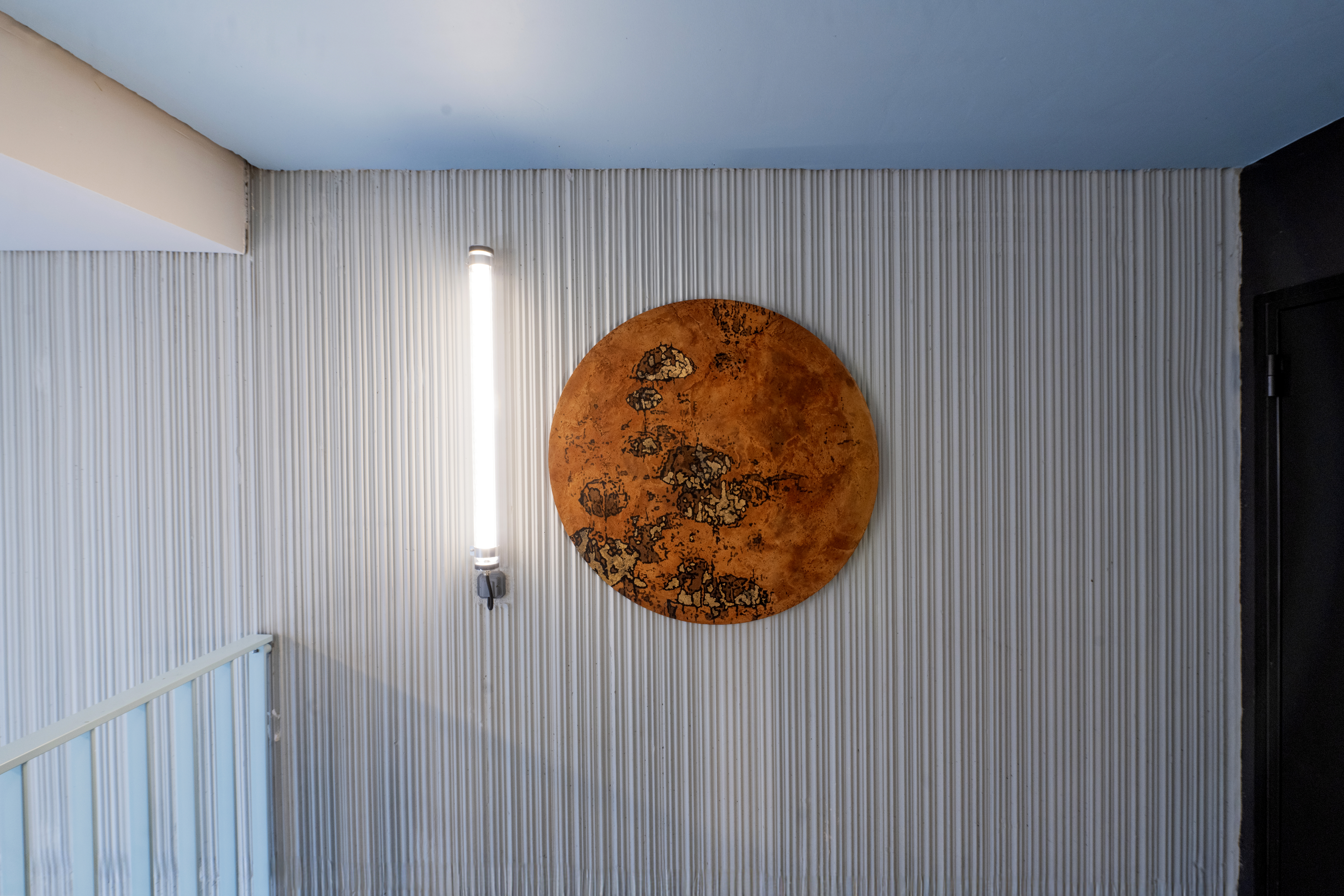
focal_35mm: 14
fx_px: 523
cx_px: 672
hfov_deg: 104.3
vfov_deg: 81.2
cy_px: 448
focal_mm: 14
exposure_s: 1/20
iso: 400
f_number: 6.3
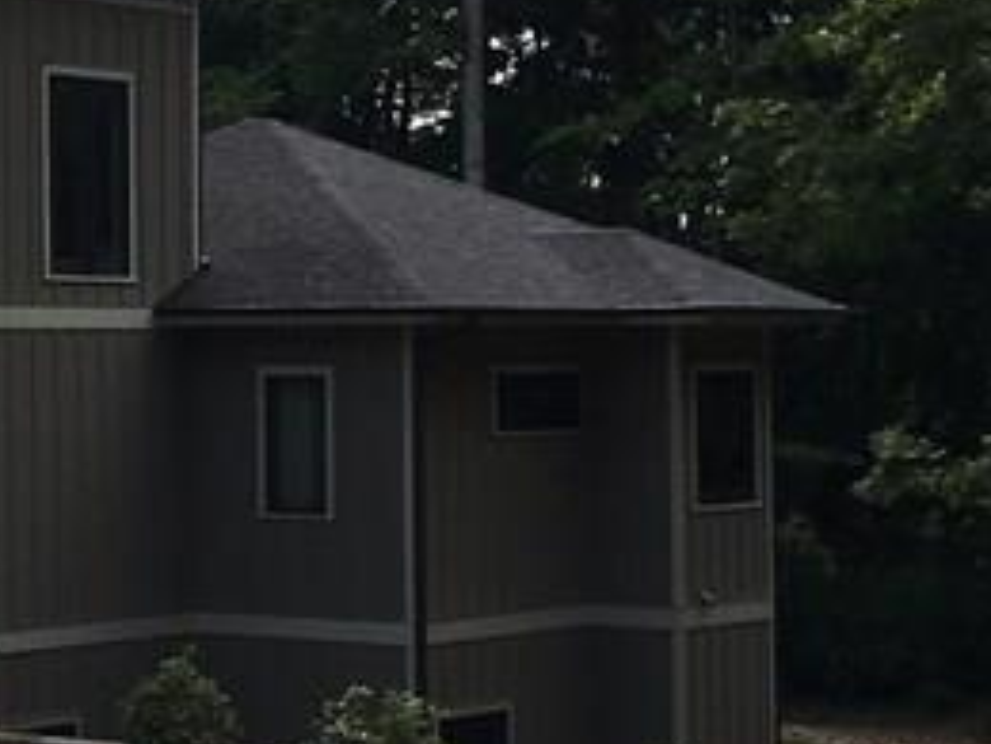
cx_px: -518
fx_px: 3264
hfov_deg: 15.8
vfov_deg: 13.0
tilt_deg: +0.1
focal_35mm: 114
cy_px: 309
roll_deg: +0.0
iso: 25
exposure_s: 1/1479
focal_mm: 4.15
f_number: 2.2
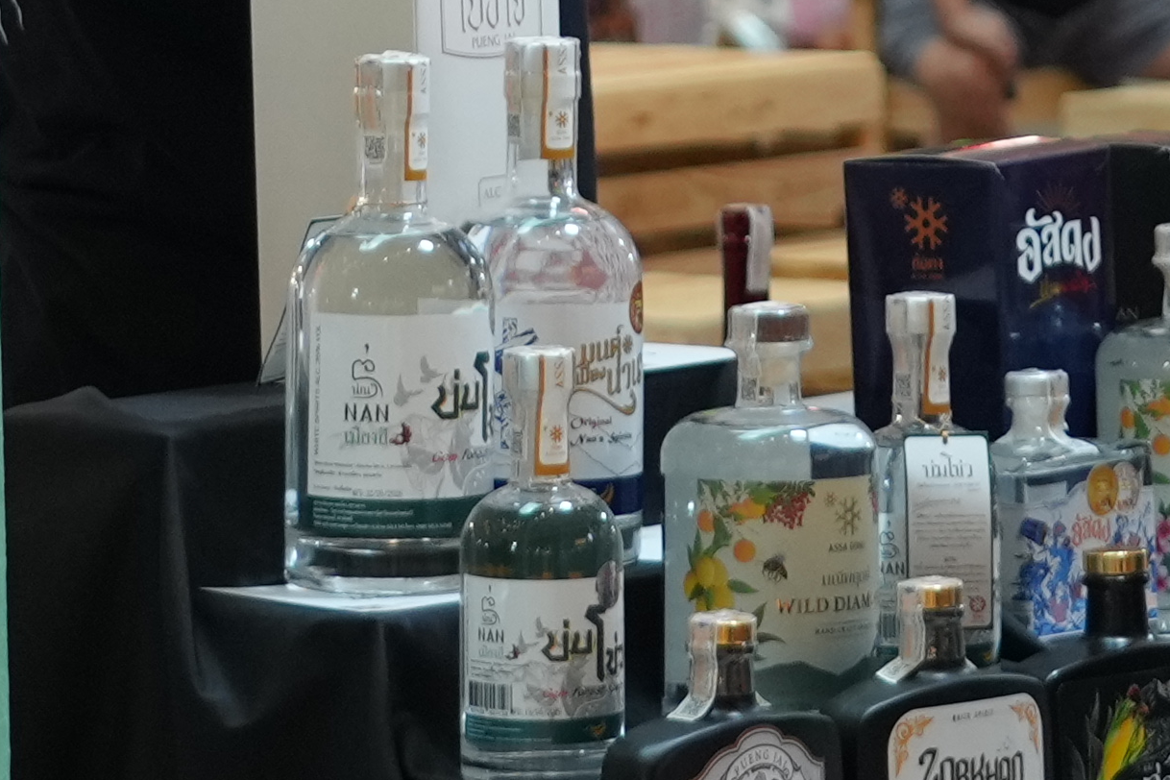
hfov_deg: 6.9
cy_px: -1128
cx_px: 933
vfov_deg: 4.5
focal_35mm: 298
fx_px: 9684
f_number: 4
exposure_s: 1/160
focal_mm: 42
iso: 640
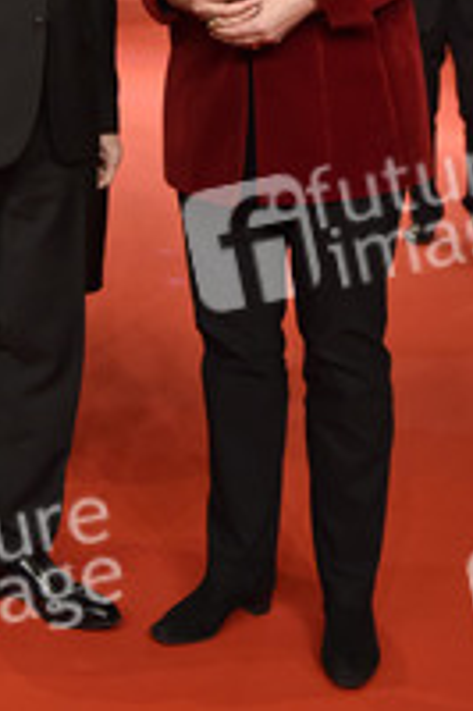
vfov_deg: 20.7
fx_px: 1895
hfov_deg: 14.1
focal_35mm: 96
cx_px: 43
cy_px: 50
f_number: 5
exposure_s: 1/200
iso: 2500
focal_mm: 48
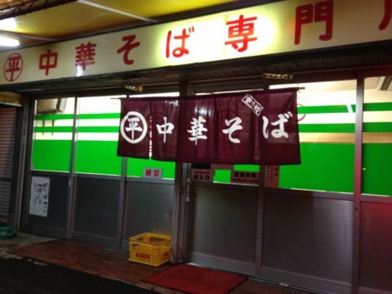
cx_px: 196
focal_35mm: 33
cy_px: 147
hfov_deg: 55.3
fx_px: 374
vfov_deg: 43.0
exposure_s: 1/20
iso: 250
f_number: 2.4
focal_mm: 4.13
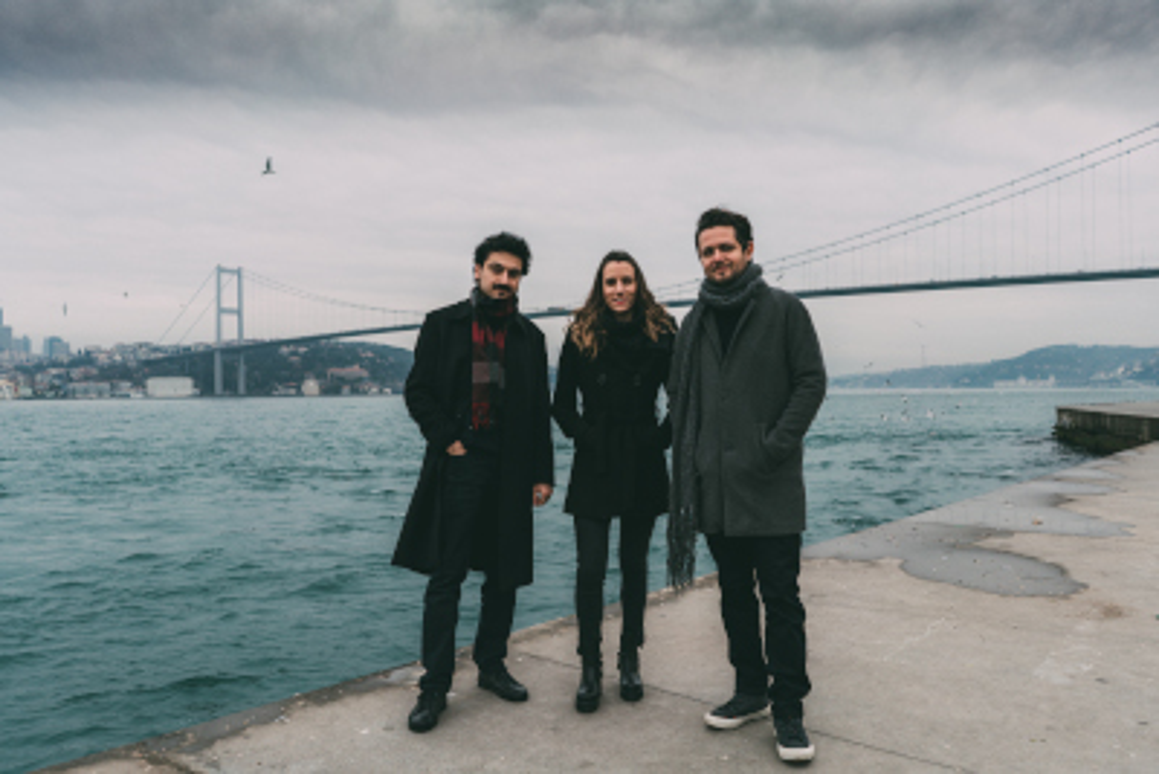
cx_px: 580
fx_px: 902
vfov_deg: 46.4
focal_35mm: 28
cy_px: 387
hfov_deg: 65.5
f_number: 4
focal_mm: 28
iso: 100
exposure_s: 1/100
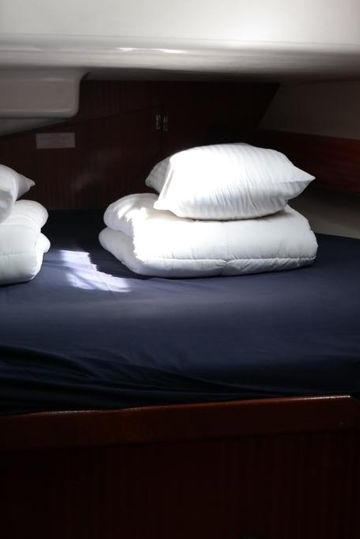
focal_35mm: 62
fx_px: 930
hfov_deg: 21.9
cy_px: 234
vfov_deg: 32.3
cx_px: 211
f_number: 4
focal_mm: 22
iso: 400
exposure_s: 1/40
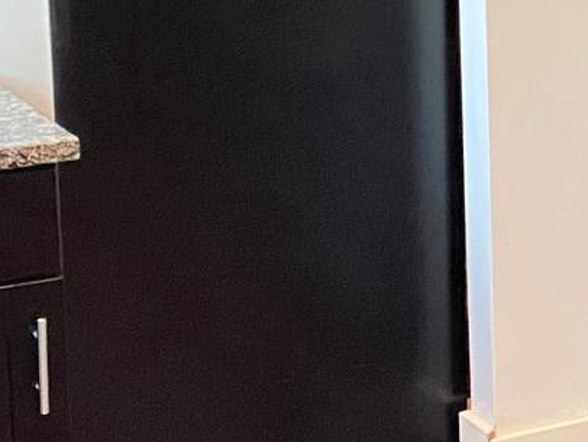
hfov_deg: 13.3
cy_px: -71
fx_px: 2227
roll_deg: -0.6
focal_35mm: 131
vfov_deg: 11.1
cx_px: 1115
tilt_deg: -6.9
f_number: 1.8
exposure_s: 1/60
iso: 250
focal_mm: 4.25
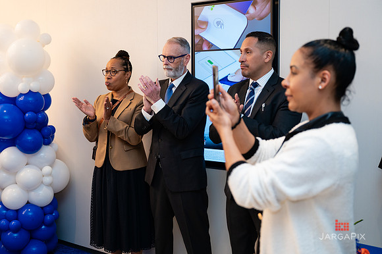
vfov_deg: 28.8
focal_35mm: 47
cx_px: 183
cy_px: 122
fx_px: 494
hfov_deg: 42.2
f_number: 3.2
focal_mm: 43
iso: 500
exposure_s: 1/200
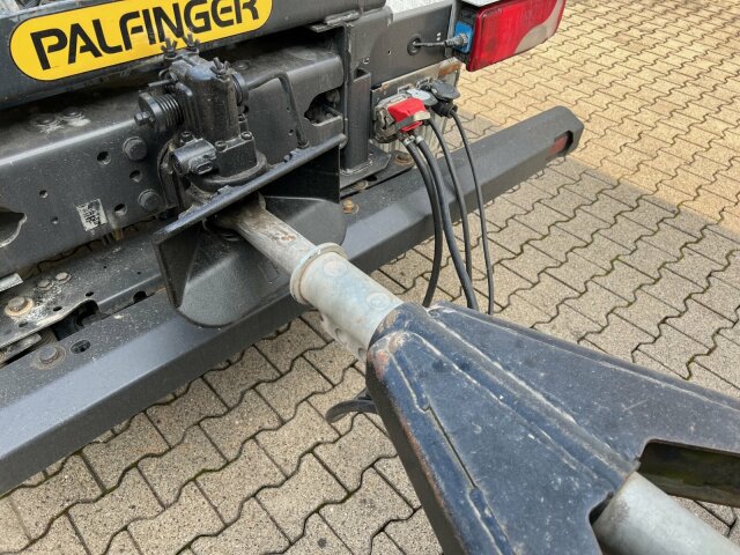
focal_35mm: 26
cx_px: 370
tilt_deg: -41.6
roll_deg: -2.7
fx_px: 556
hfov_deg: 67.3
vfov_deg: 53.1
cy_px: 278
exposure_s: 1/365
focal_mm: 5.7
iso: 50
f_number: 1.5
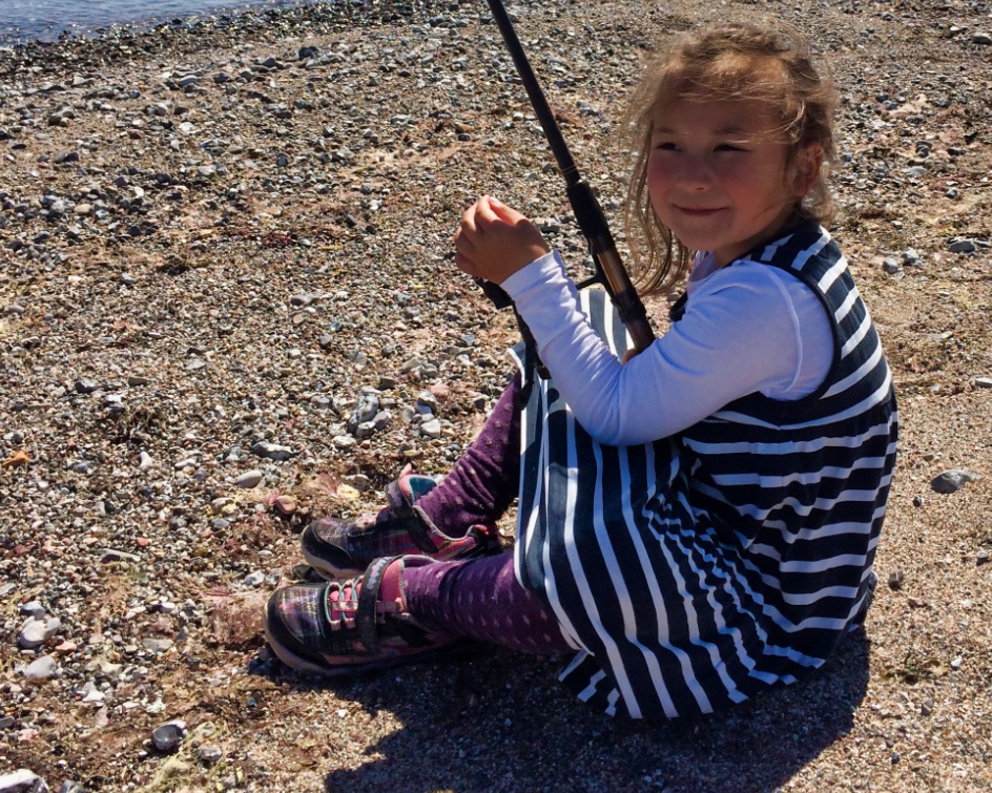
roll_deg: -3.4
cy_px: 130
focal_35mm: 48
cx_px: 596
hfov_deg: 38.6
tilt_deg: -17.3
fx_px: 1409
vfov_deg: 30.5
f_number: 2.2
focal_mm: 4.15
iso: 32
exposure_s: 1/3731
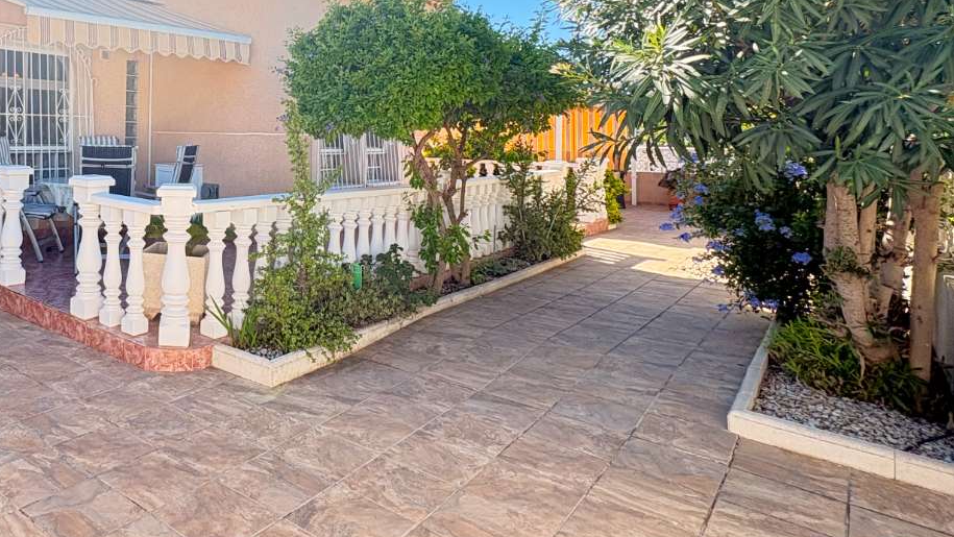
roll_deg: +0.0
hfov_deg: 66.3
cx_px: 174
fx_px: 632
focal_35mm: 25
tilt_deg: +2.5
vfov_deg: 44.0
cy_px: 115
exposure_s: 1/289
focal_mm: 2.22
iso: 64
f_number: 2.2
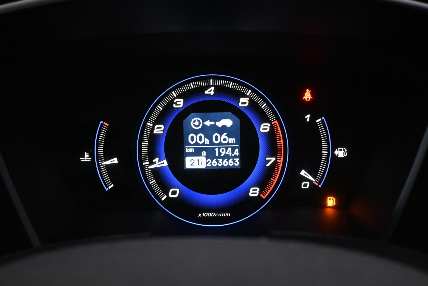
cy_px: 143
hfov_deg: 40.0
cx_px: 214
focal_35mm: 50
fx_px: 588
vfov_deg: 27.3
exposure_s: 1/50
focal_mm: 33
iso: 3200
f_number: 5
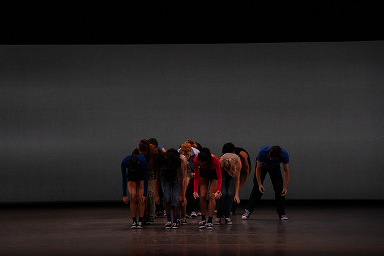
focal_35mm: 170
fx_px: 1814
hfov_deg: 12.1
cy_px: 128
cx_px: 192
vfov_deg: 8.1
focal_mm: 170
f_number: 8
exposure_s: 1/500
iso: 4000
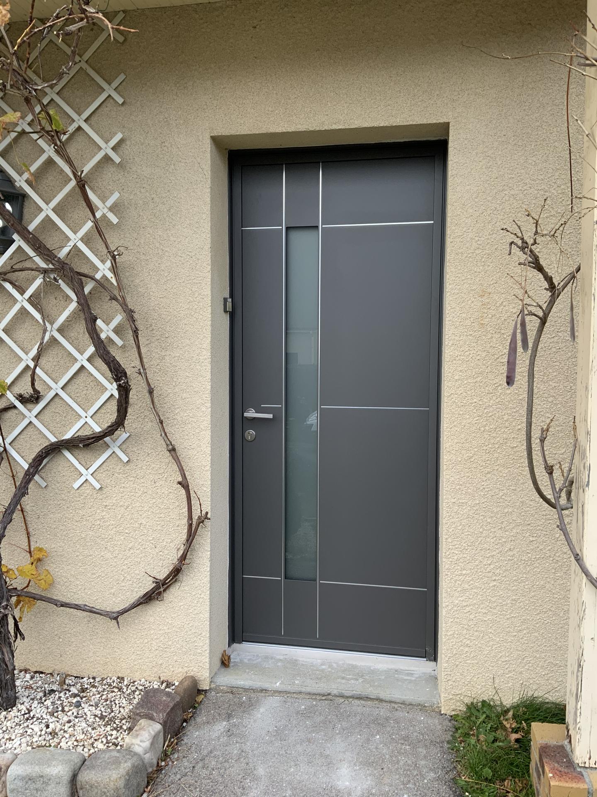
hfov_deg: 48.2
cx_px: 298
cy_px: 398
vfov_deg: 61.7
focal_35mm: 29
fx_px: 667
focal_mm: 3
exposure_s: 1/122
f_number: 1.8
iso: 32
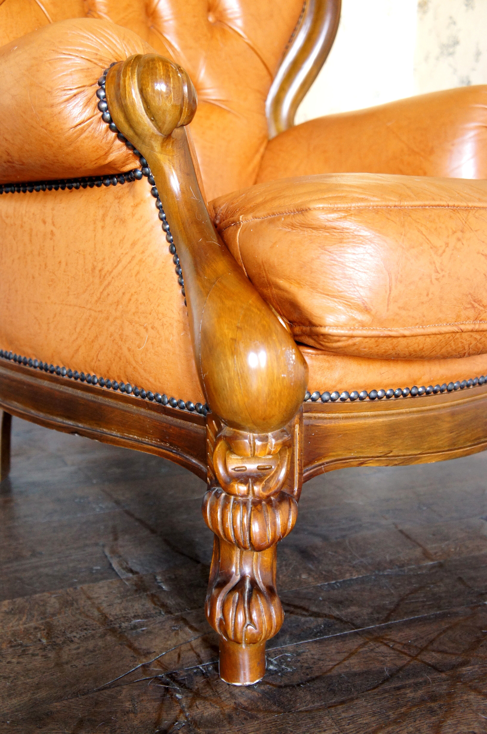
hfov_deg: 32.9
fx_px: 824
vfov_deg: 48.0
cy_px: 367
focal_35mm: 40
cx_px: 244
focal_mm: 27
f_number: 4
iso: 1600
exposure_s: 1/30
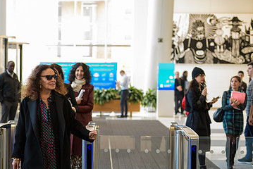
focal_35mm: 113
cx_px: 49
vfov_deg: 12.1
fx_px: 795
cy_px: 115
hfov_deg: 17.9
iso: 1250
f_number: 3.2
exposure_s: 1/125
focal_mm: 70
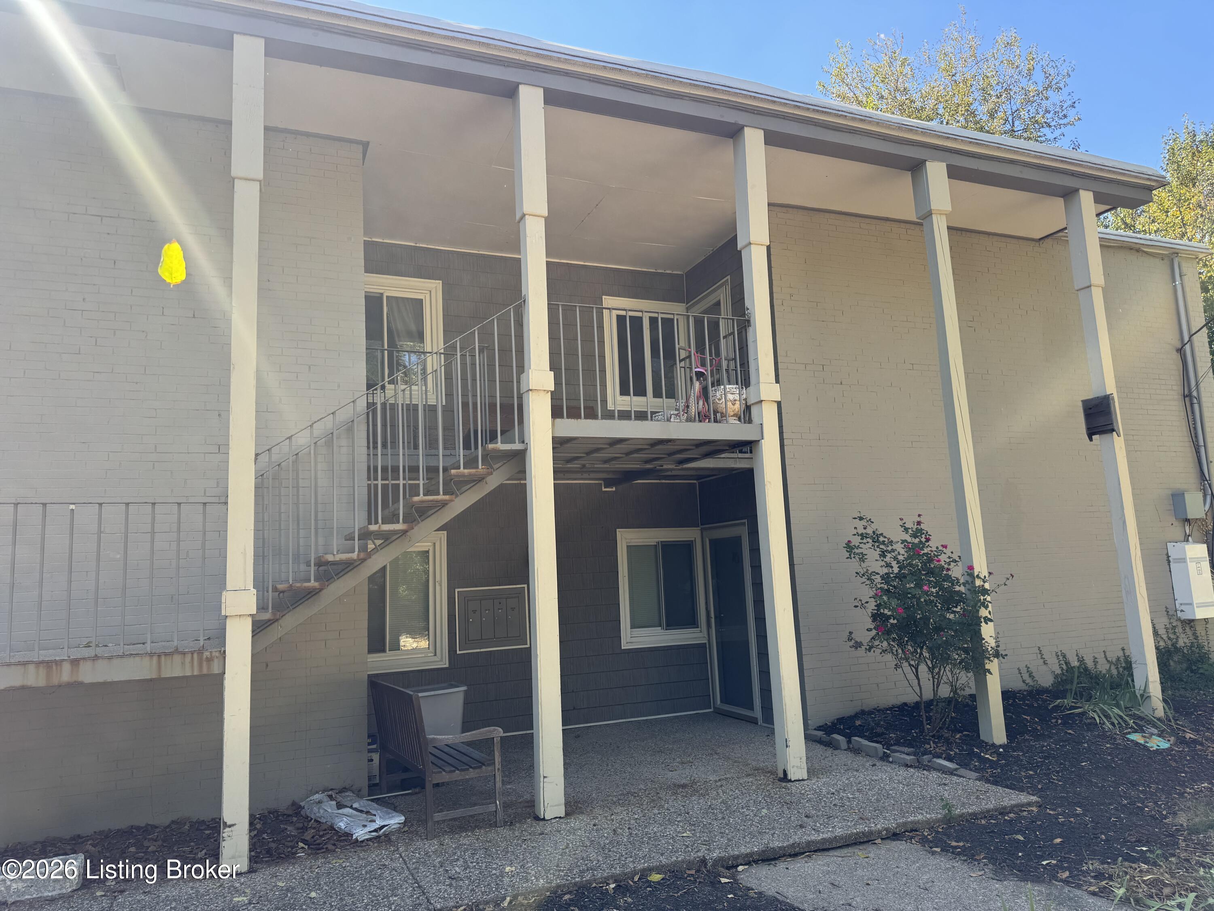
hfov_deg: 71.6
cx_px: 607
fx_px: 842
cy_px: 456
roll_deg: +3.4
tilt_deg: +6.5
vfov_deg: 56.8
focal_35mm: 24
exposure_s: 1/577
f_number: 1.78
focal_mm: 6.76
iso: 80
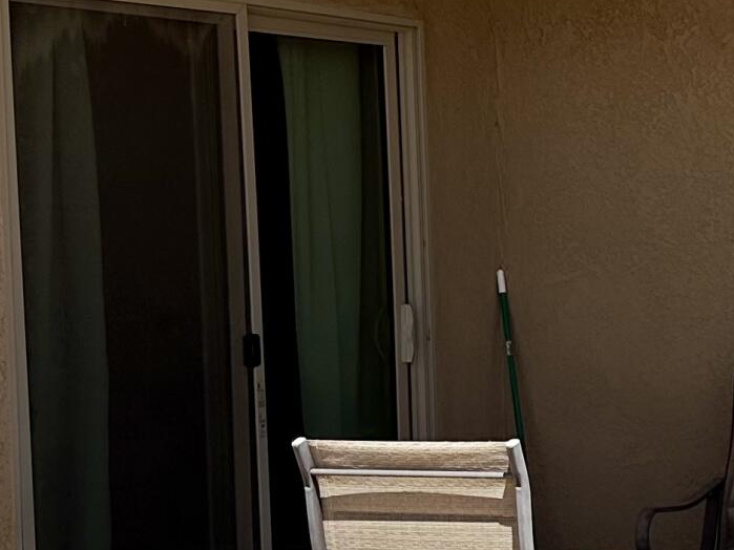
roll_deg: +0.6
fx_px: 2184
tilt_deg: -3.5
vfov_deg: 14.4
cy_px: 327
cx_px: 911
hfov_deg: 18.0
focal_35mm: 103
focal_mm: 6.86
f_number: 1.78
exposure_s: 1/4184
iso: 80
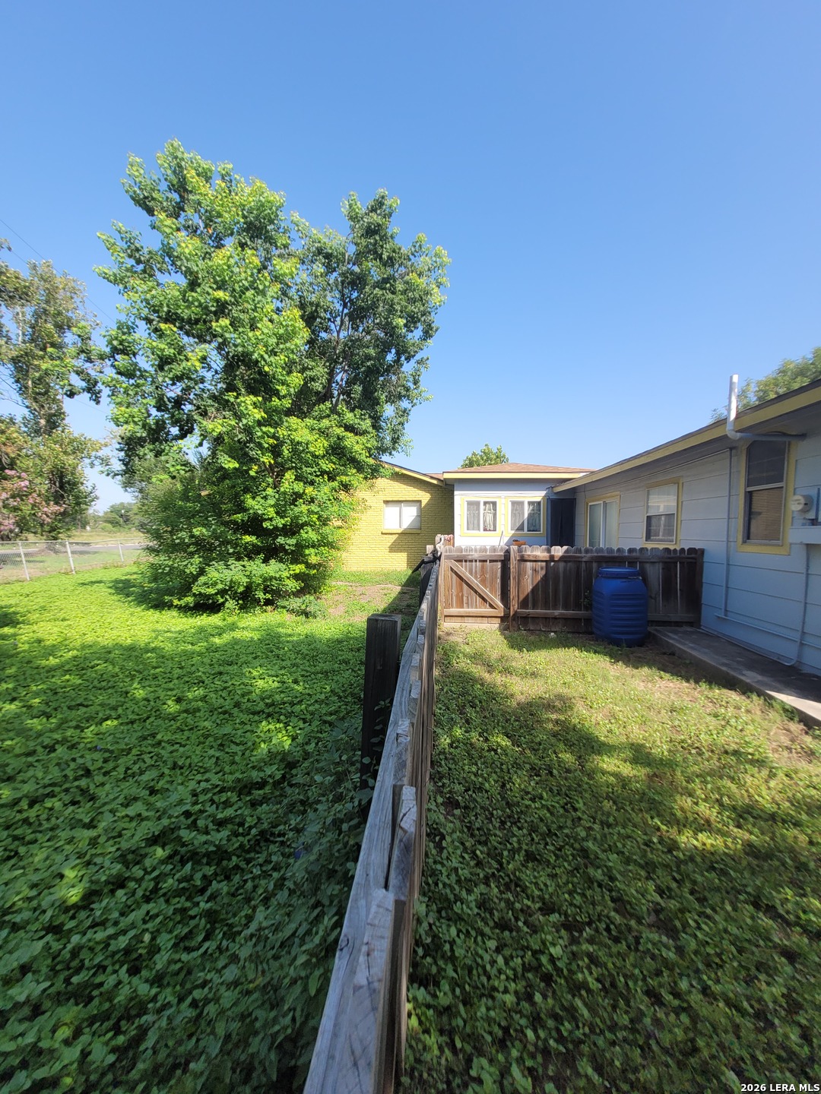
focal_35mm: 13
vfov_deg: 106.2
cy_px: 547
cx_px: 410
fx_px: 411
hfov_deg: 89.9
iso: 40
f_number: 2.2
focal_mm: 1.74
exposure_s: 1/657
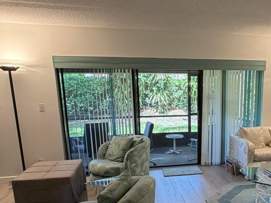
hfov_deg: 51.7
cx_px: 202
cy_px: 144
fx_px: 266
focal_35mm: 34
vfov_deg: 40.9
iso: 200
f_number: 2.2
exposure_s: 1/60
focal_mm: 2.22
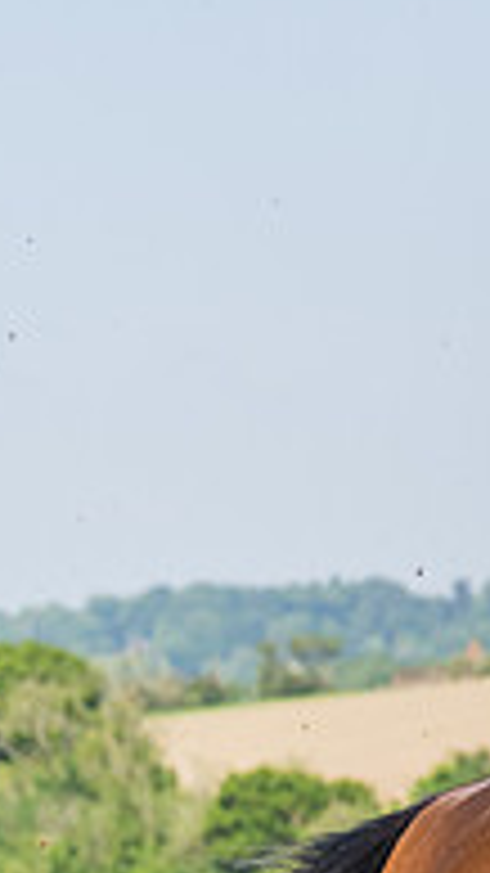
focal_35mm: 310
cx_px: 1778
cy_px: 800
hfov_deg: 3.7
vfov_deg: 6.9
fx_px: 7167
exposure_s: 1/3200
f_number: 4
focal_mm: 70
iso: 400
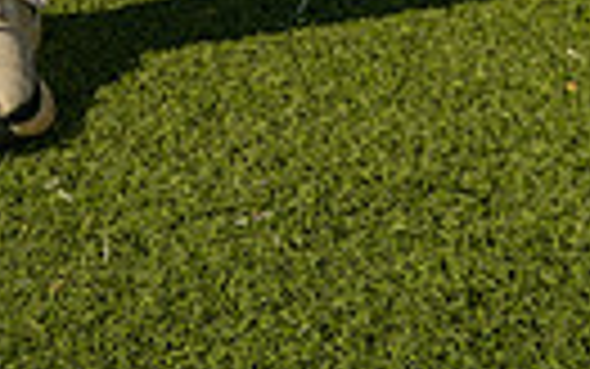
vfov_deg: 9.5
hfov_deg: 17.3
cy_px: -576
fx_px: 1914
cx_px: 99
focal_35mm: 119
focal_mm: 34
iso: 100
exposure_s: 1/125
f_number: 5.6
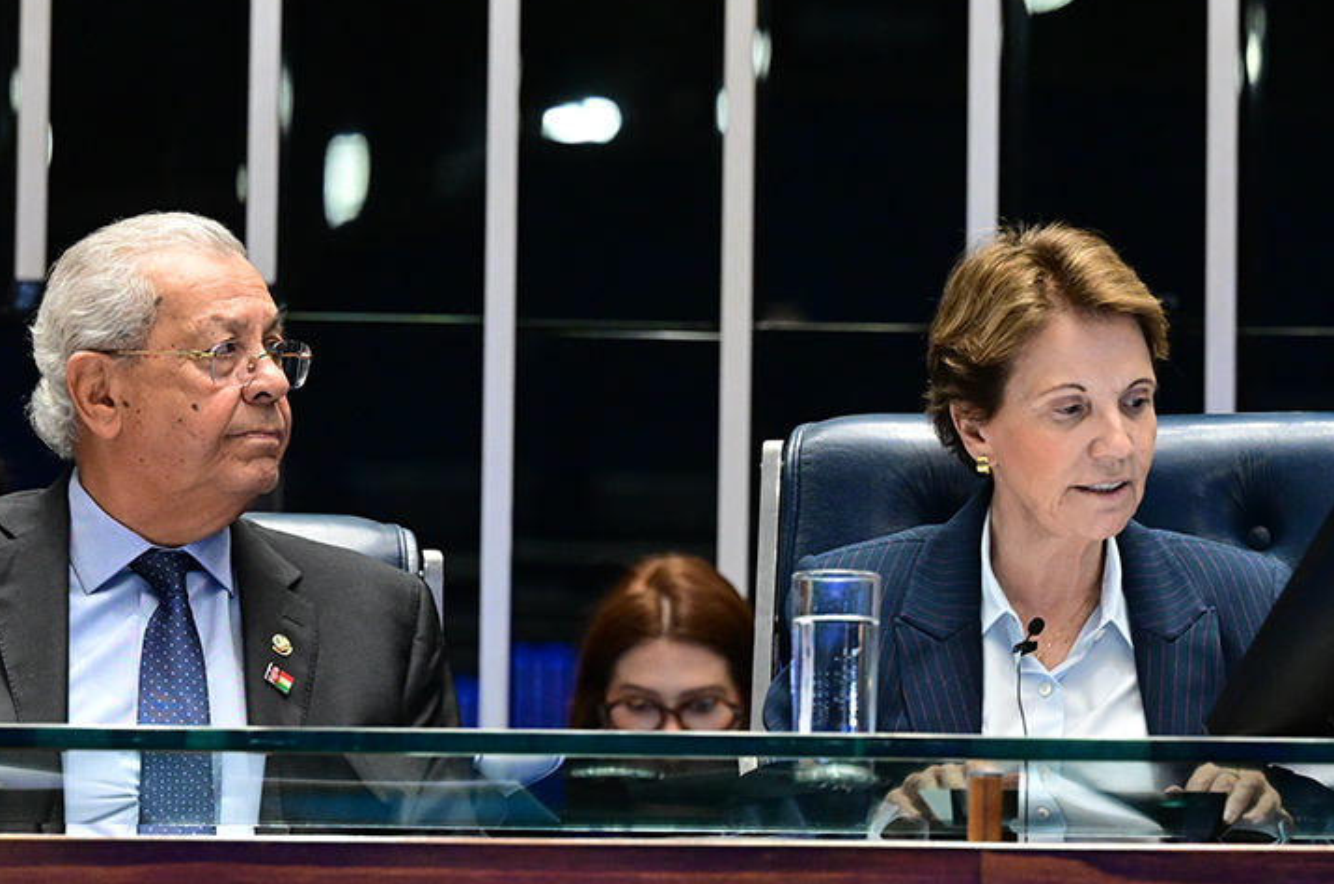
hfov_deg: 10.0
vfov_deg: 6.6
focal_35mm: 207
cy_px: 356
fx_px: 7657
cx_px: 586
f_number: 3.2
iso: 4000
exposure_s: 1/200
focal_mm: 115
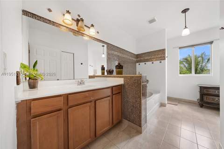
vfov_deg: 89.9
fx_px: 75
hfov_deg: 112.7
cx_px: 112
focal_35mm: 12
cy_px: 74
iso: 500
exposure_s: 1/10
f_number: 9
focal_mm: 12
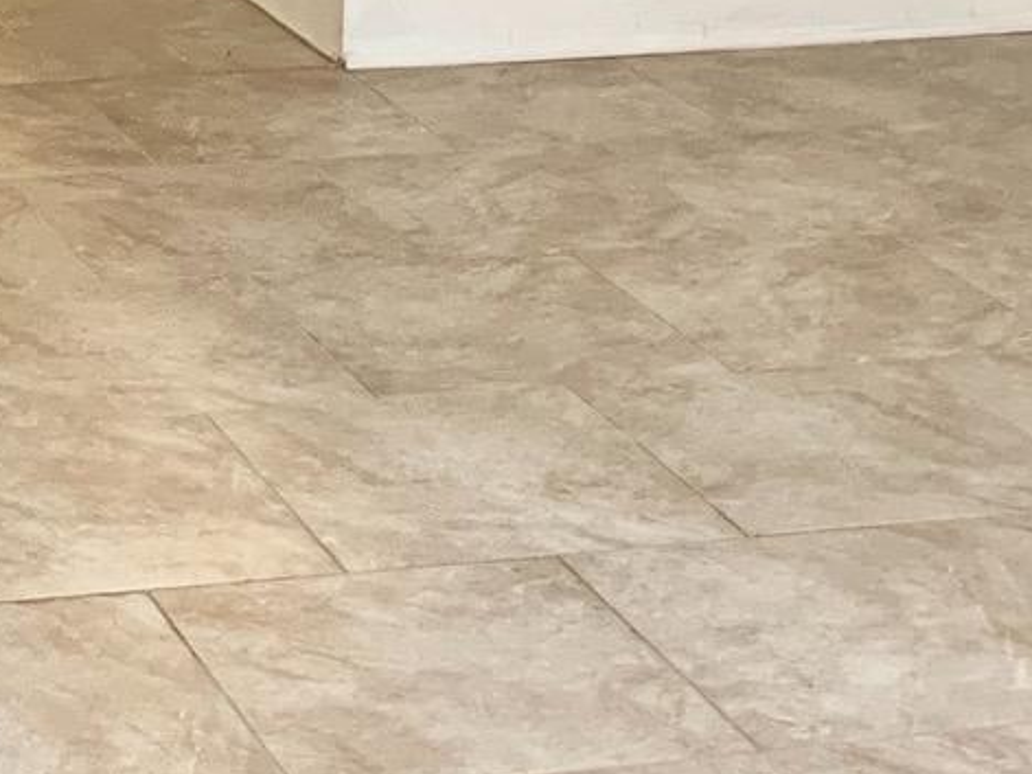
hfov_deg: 16.6
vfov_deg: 12.8
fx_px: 3368
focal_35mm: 113
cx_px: -261
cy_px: -164
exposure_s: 1/40
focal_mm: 4.25
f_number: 1.8
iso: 250
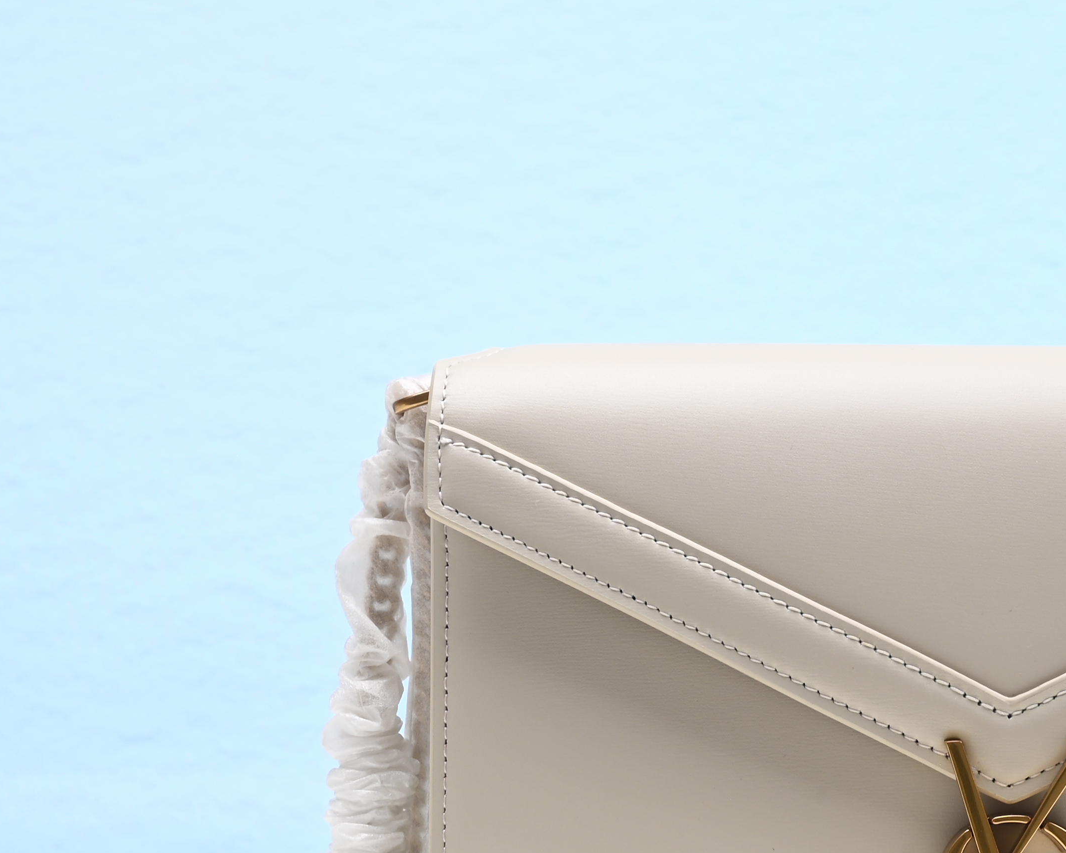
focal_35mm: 103
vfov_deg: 14.9
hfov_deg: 18.5
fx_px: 3249
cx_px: 839
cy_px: 346
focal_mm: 39
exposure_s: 1/2
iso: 100
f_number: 16
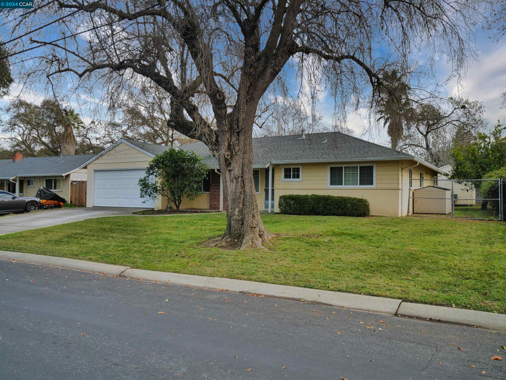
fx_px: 409
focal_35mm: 28
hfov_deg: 63.4
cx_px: 253
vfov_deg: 49.7
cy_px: 190
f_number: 2.8
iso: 250
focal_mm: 14
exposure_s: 1/800
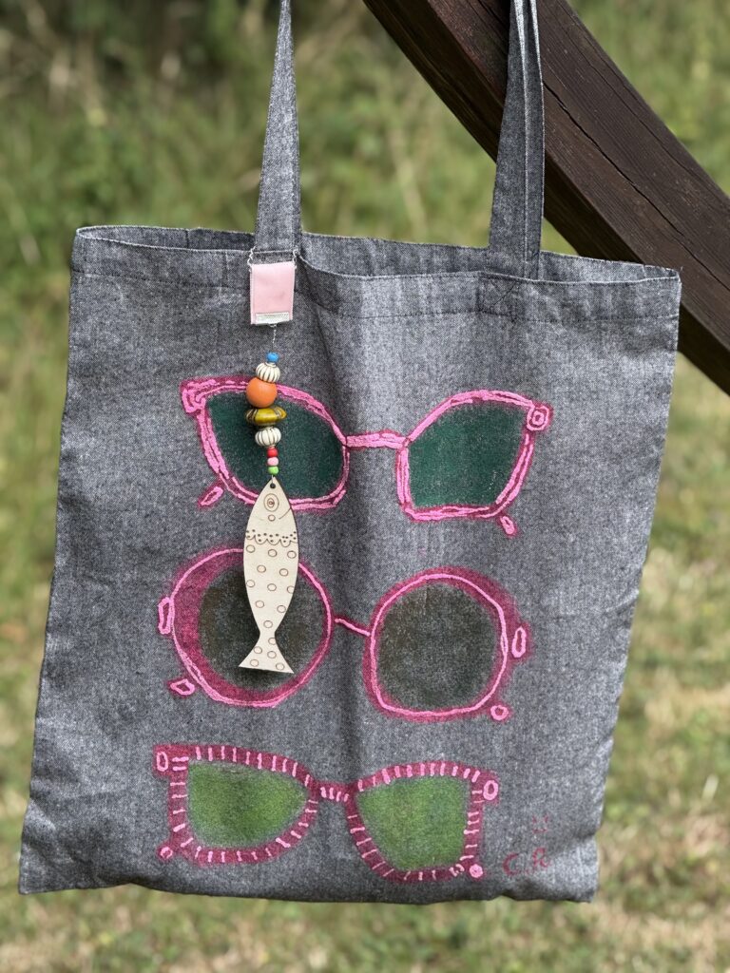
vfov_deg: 16.4
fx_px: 3374
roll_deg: -1.1
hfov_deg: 12.3
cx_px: 365
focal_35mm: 120
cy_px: 486
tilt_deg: -21.1
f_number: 2.8
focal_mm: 15.66
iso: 50
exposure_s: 1/99
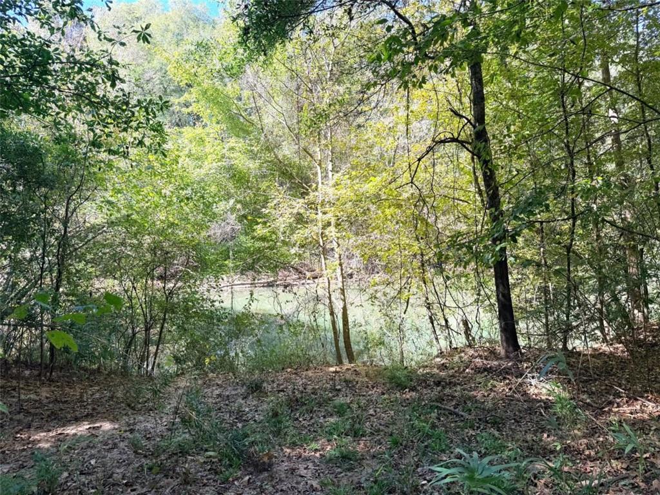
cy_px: 248
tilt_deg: -3.9
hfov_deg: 71.6
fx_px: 458
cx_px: 330
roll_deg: +2.2
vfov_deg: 56.8
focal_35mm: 24
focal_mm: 6.76
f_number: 1.78
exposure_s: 1/383
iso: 80
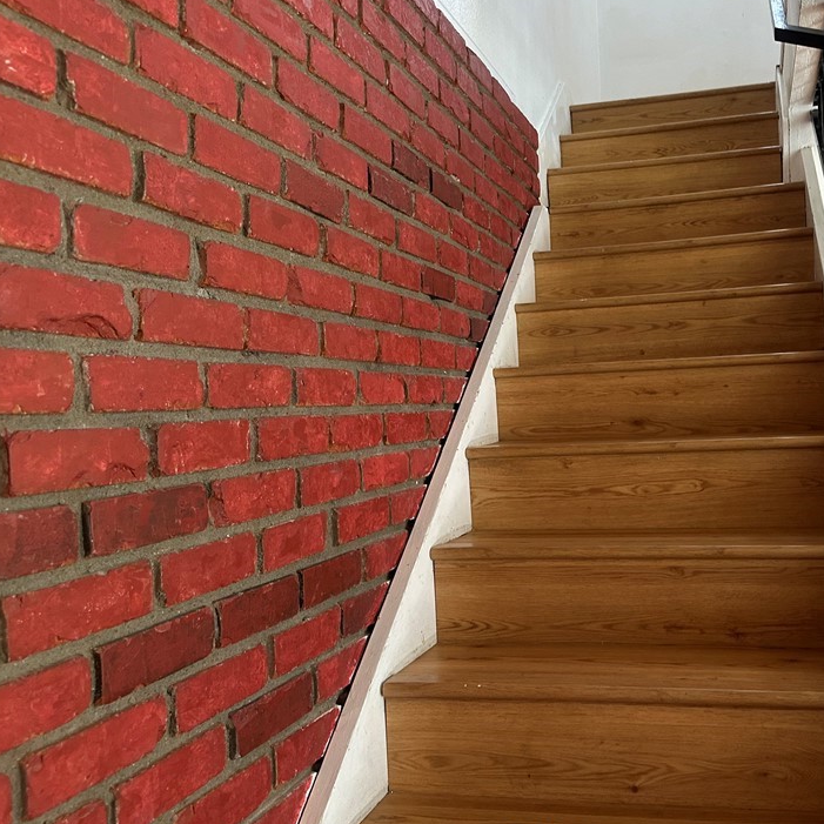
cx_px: 591
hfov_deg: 50.9
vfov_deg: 52.5
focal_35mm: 31
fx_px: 835
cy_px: 403
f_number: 1.78
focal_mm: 6.86
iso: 400
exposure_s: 1/60
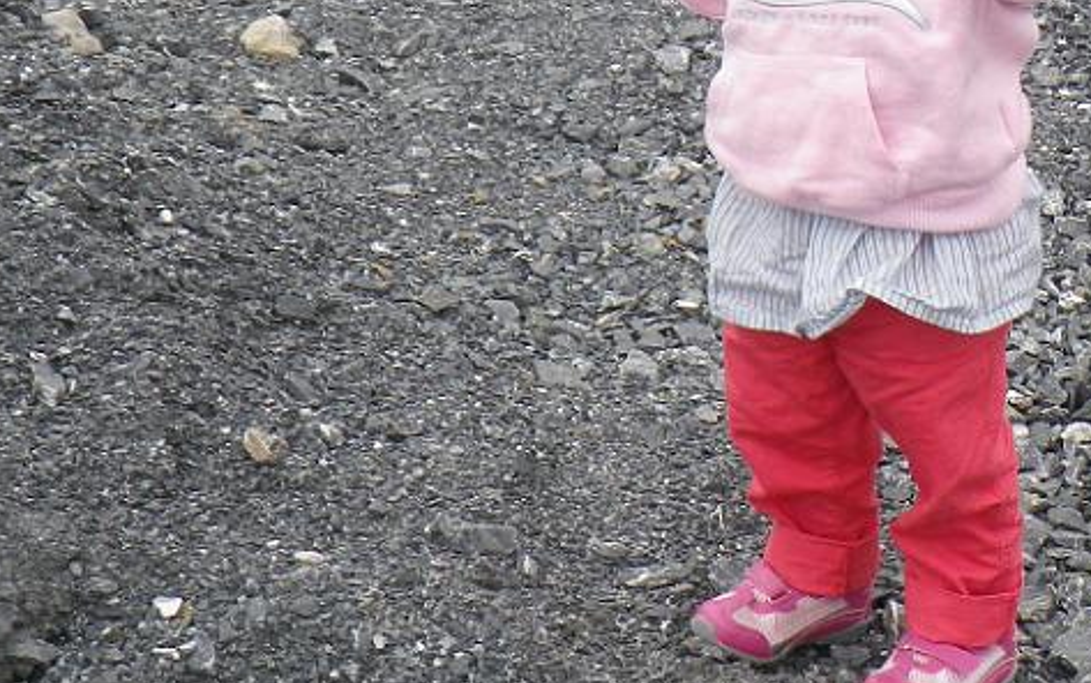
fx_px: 2320
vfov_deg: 16.6
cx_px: 1013
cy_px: 106
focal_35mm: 78
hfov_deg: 25.5
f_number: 4.6
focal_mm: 6.1
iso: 80
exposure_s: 1/160
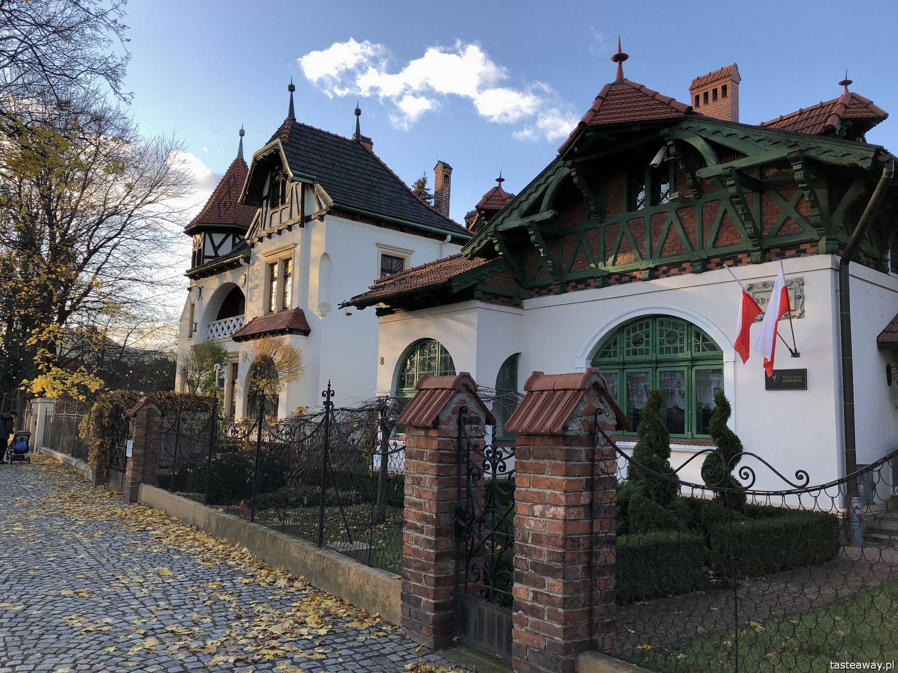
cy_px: 336
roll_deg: -0.7
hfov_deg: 61.7
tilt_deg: +5.3
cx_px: 449
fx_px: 752
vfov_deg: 48.2
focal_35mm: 29
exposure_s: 1/362
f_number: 1.8
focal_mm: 3.99
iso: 20
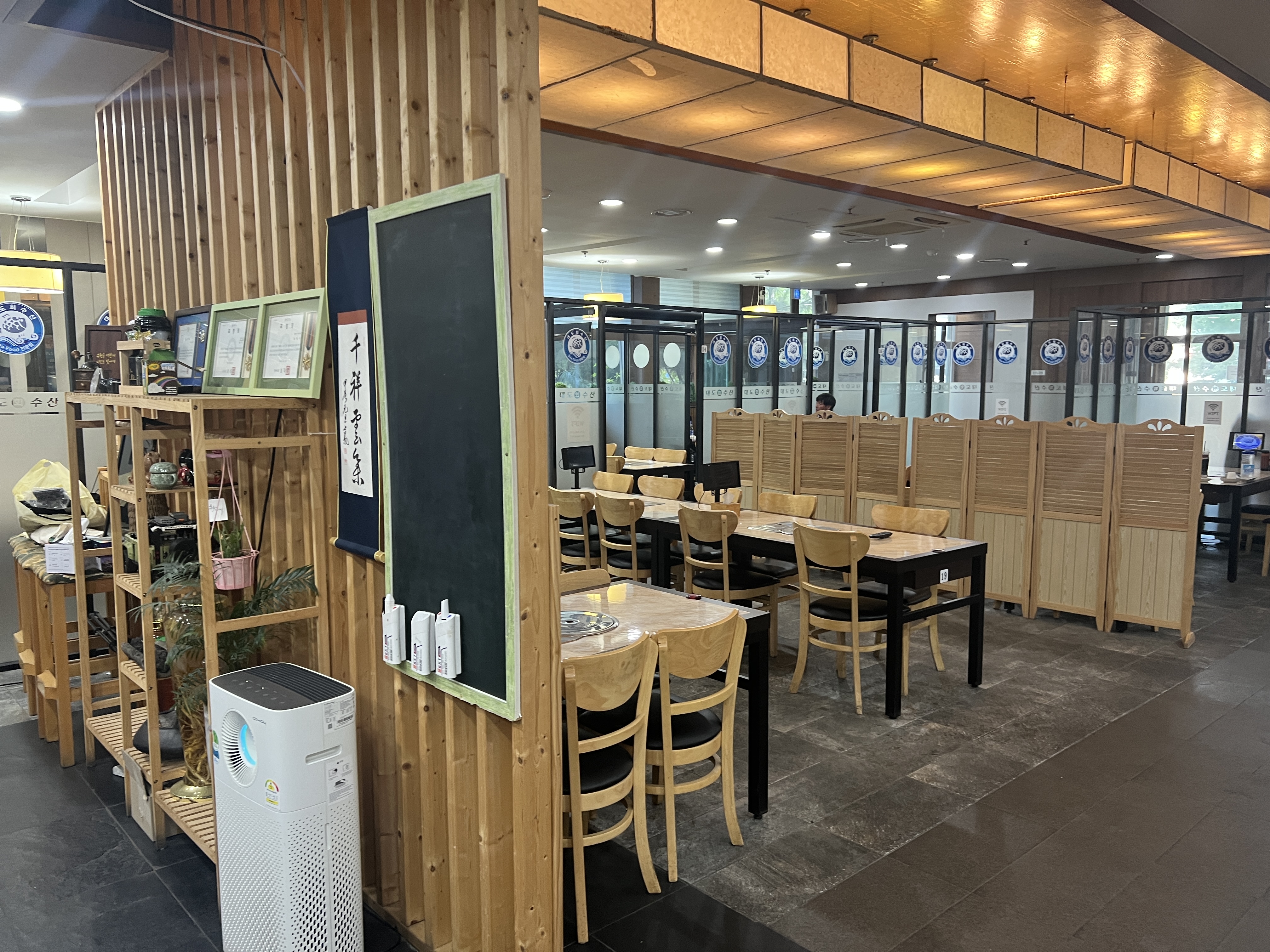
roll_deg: +1.2
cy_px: 476
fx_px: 954
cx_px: 635
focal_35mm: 26
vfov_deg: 53.1
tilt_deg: -6.3
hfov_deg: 67.3
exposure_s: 1/60
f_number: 1.5
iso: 160
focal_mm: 5.7
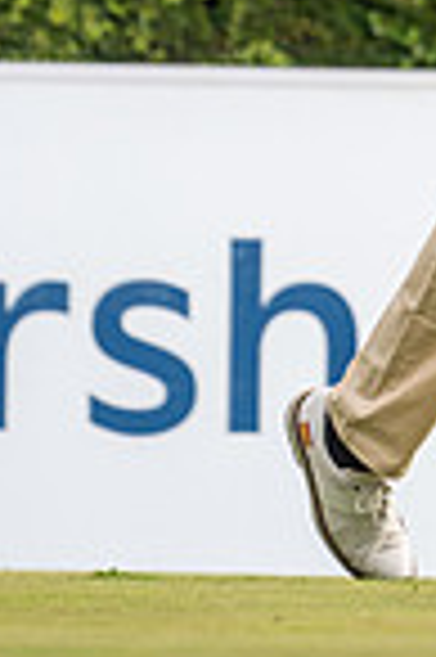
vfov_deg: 2.2
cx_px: 517
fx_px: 16843
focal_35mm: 925
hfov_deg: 1.5
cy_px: -320
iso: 640
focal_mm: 300
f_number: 5
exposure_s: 1/2000
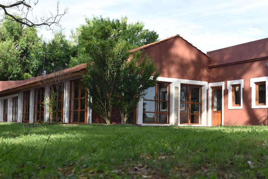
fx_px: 372
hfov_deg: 39.6
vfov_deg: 27.0
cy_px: 90
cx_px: 134
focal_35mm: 50
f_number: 7.1
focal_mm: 50
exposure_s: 1/250
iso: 250
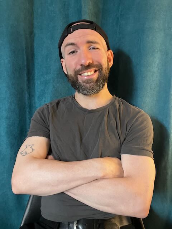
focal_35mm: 30
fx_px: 199
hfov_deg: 46.8
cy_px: 114
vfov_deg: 60.0
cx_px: 86
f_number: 2.2
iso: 400
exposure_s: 1/33
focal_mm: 2.71
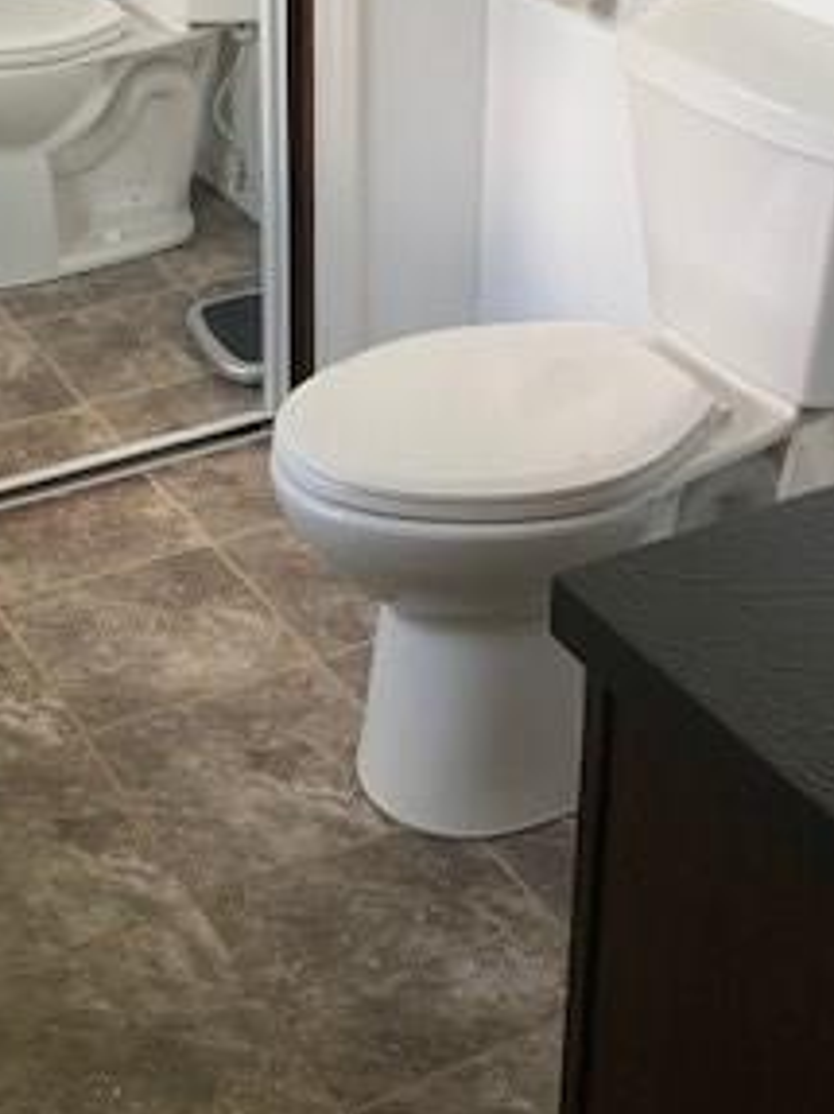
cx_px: 337
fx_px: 1865
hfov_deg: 25.2
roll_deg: +0.3
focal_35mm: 58
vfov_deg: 32.2
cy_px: 202
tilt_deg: -22.0
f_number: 1.8
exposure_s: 1/120
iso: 80
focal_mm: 4.25
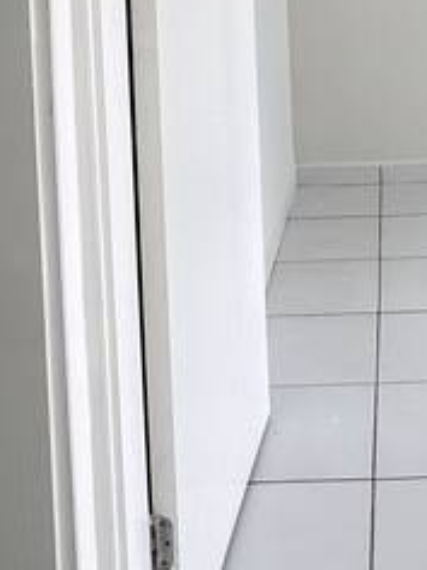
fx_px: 1053
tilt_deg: -0.9
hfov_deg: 22.3
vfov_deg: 26.8
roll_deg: +1.5
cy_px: -116
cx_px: 393
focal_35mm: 64
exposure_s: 1/120
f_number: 2.2
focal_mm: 2.22
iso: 50
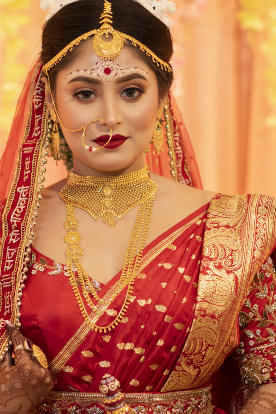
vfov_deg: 12.1
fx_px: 1954
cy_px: 231
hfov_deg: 8.1
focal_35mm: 170
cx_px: 119
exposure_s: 1/250
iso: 250
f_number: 1.8
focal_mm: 85
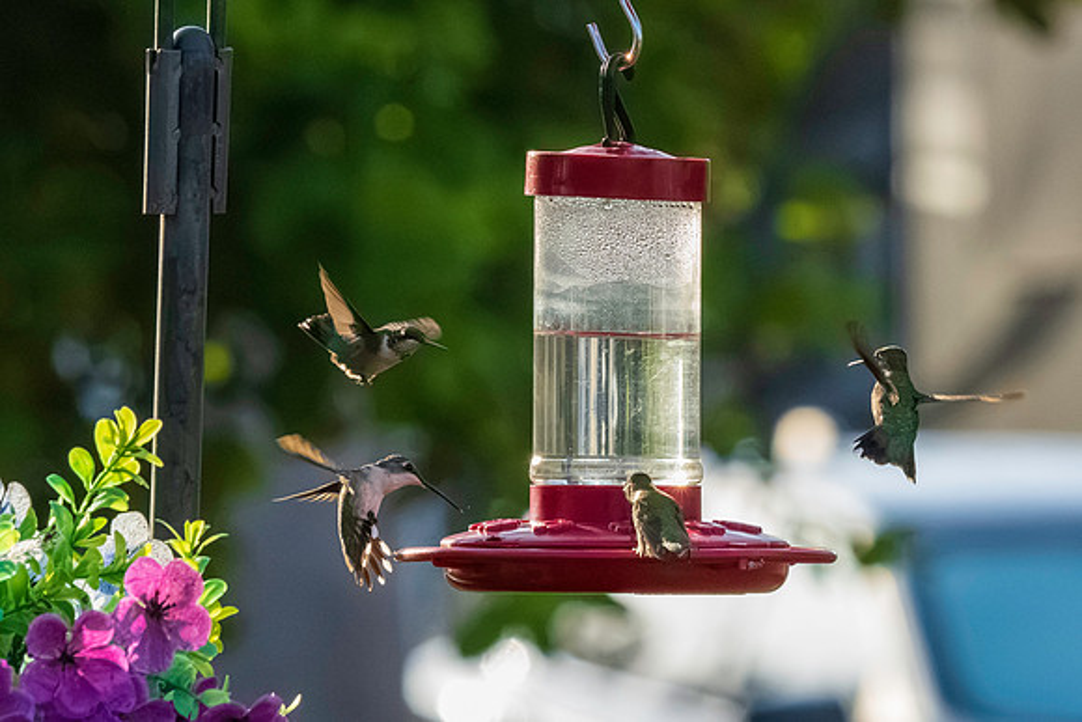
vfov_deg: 1.7
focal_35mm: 829
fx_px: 24906
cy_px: 143
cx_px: 598
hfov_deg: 2.5
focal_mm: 320
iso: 11400
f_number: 13
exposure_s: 1/2500
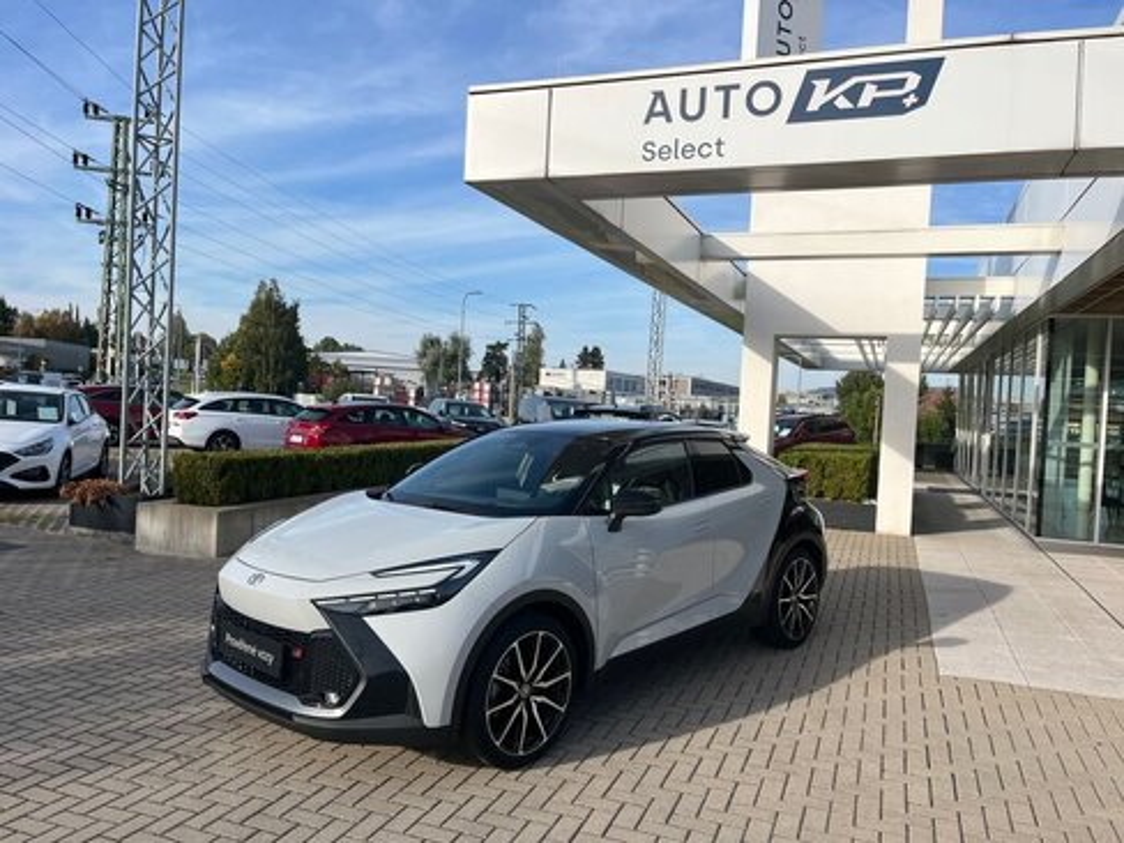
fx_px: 844
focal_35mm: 26
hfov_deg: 67.3
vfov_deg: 53.1
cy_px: 422
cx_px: 562
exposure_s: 1/3413
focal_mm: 5.1
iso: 50
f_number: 1.6
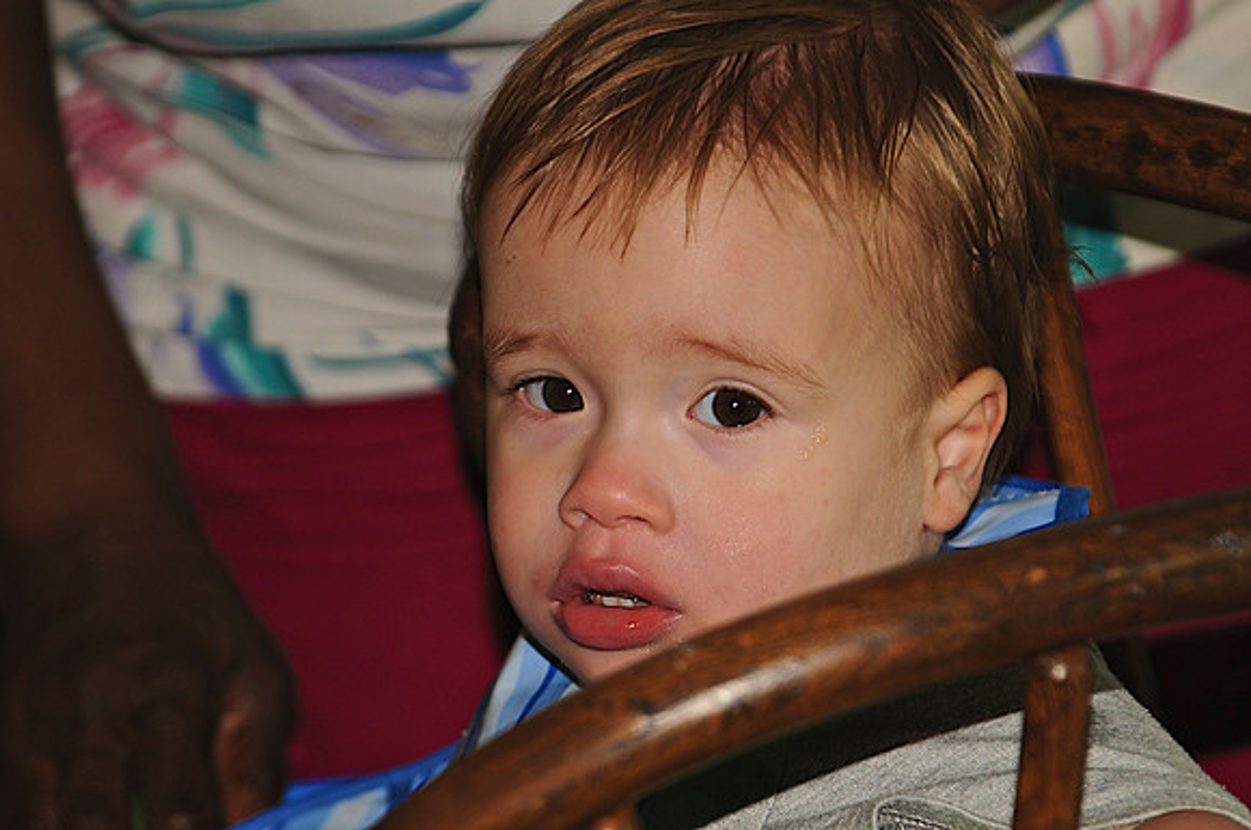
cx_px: 626
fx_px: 7027
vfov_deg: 6.8
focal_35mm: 202
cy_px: 415
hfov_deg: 10.2
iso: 200
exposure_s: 1/60
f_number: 6
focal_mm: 135
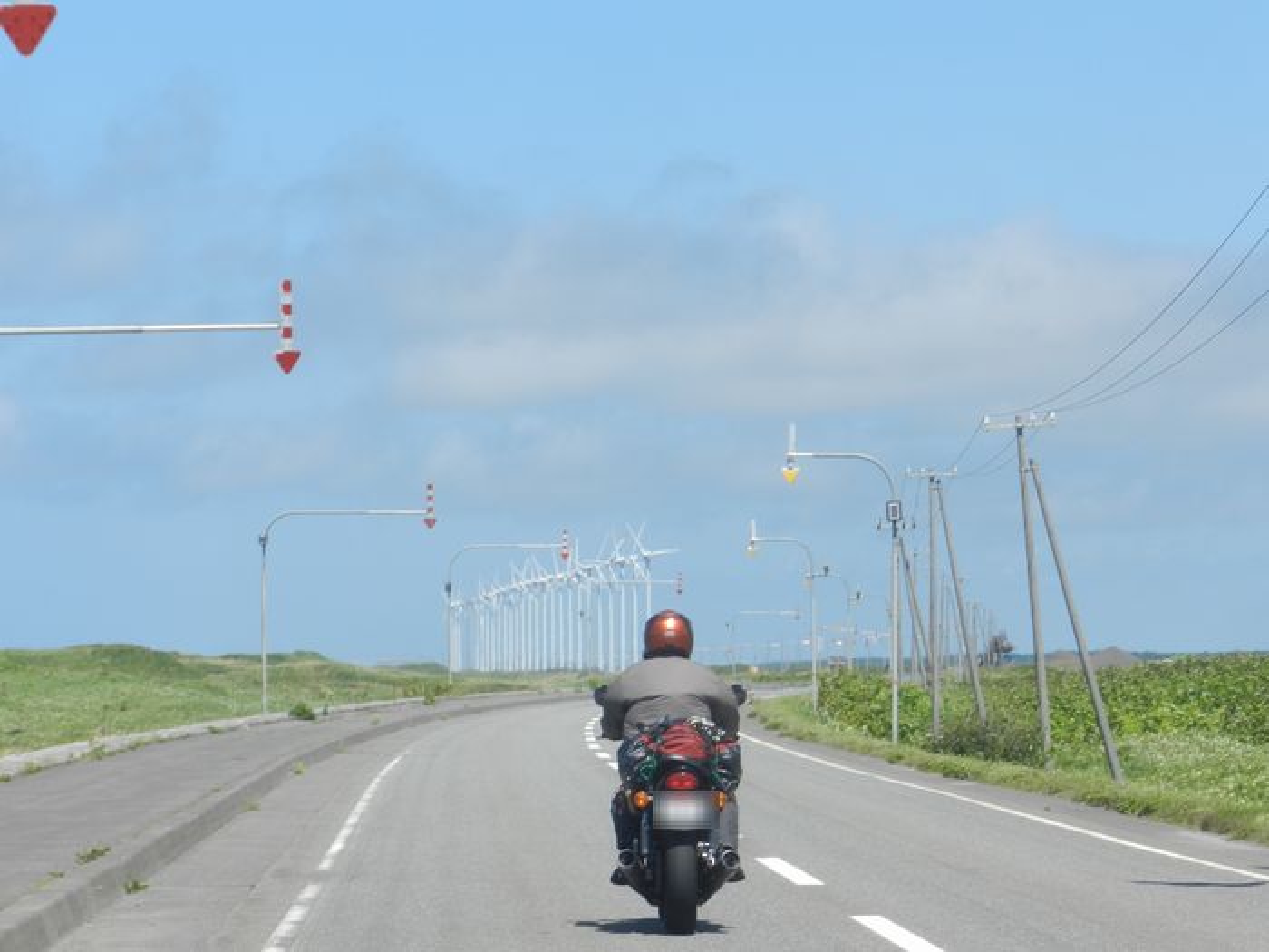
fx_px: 5865
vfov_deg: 9.3
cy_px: 476
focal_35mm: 160
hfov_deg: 12.3
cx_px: 634
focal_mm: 28.4
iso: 160
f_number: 6.3
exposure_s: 1/400
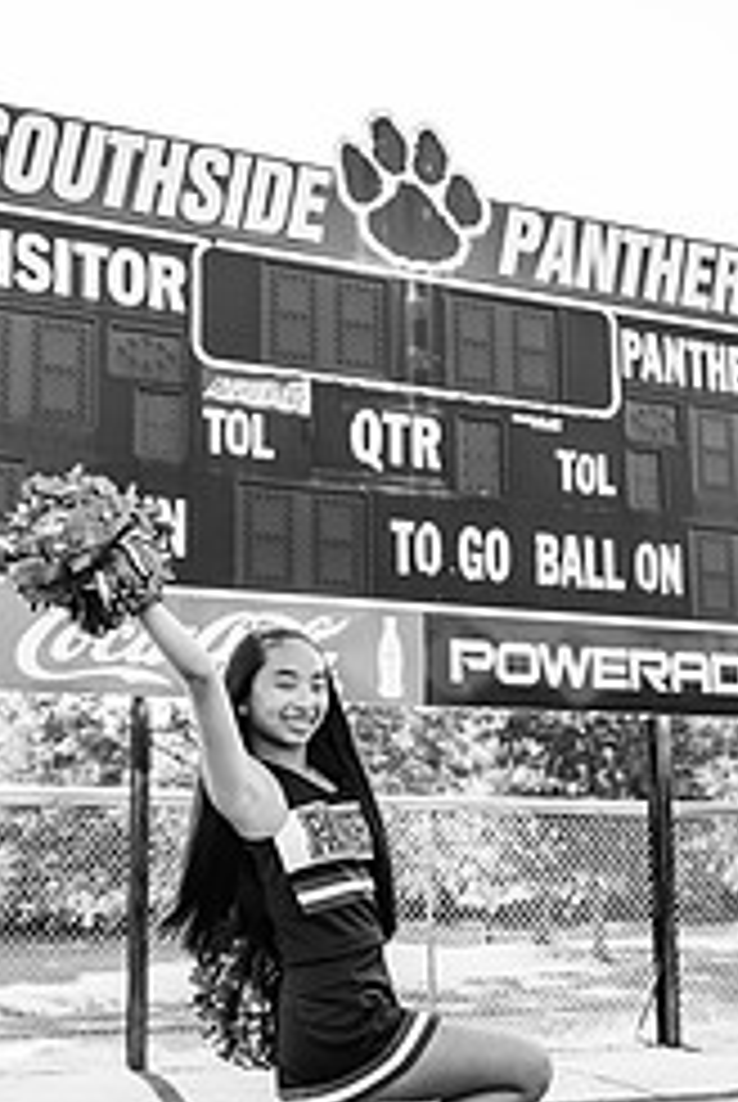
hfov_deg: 30.6
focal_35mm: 44
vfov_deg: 44.1
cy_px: 684
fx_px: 1349
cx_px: 374
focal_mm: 24
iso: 200
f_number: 2.8
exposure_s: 1/800
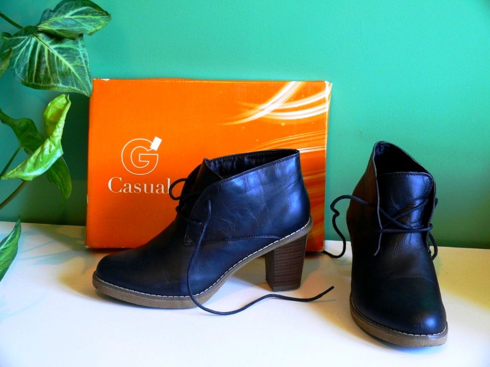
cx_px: 245
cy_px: 184
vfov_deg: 24.0
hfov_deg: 31.7
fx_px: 863
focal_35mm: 61
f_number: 3.2
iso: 200
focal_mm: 13
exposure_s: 1/20
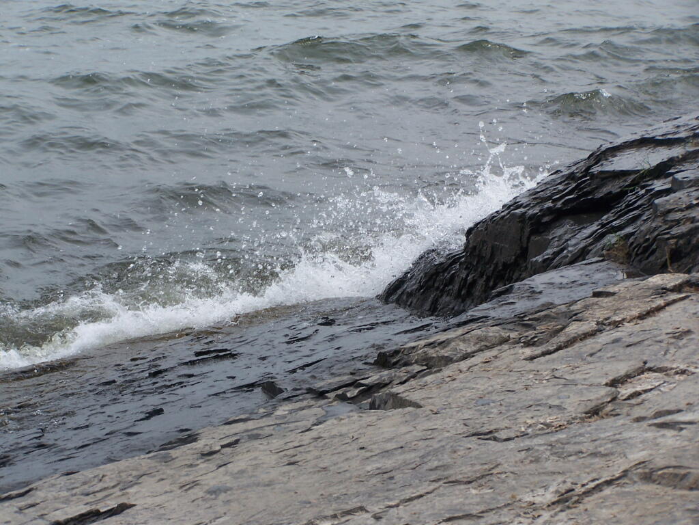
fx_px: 2363
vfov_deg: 12.7
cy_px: 262
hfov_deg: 16.8
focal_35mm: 117
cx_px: 350
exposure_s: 1/640
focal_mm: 19.4
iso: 80
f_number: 4.5
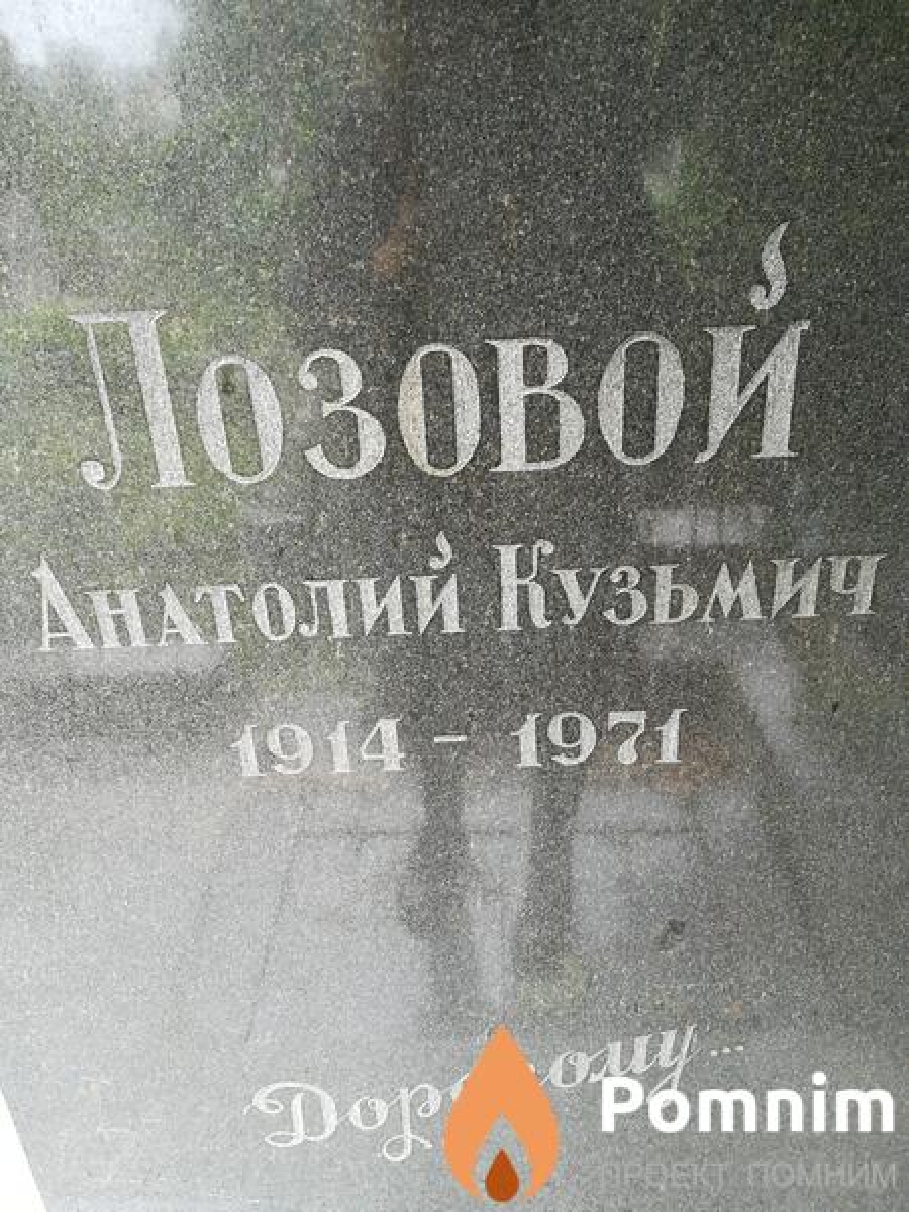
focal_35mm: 26
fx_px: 910
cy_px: 606
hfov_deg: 53.1
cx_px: 454
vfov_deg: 67.3
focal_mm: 3.83
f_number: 2.2
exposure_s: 1/30
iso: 80
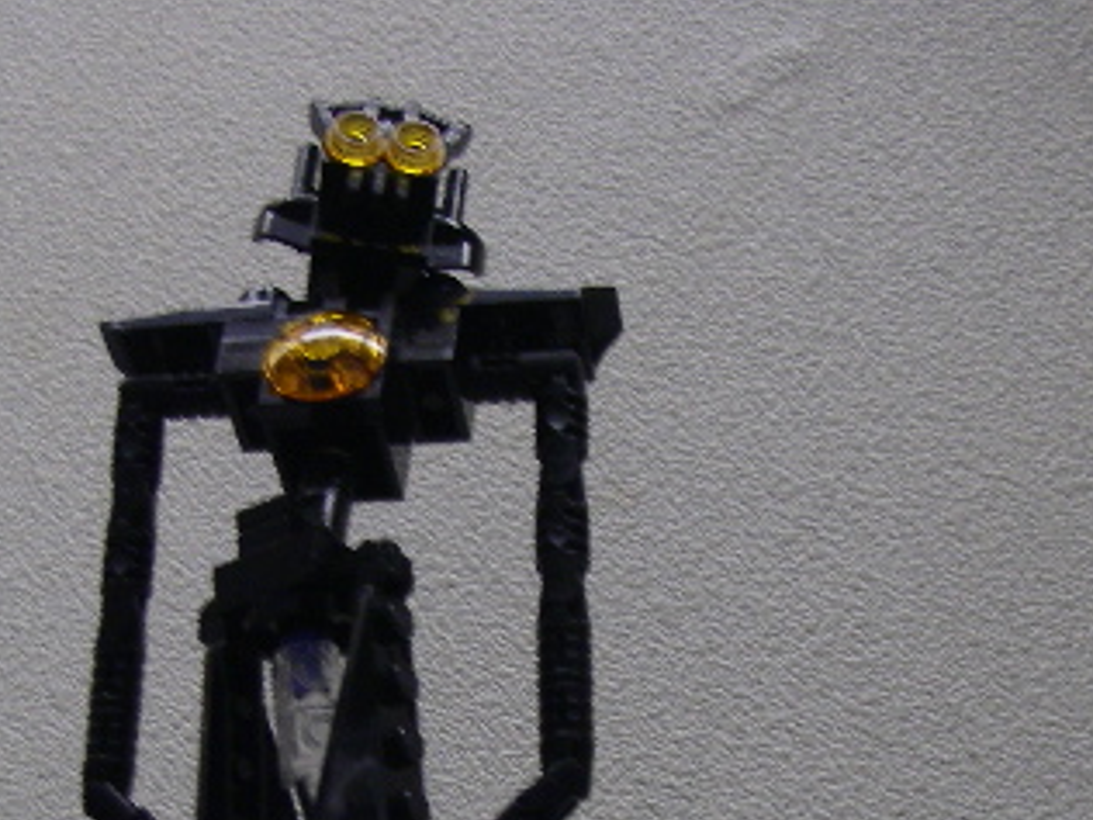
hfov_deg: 25.3
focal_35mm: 77
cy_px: 775
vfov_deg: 18.7
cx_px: 467
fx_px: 2431
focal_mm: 6.3
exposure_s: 1/20
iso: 160
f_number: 3.3
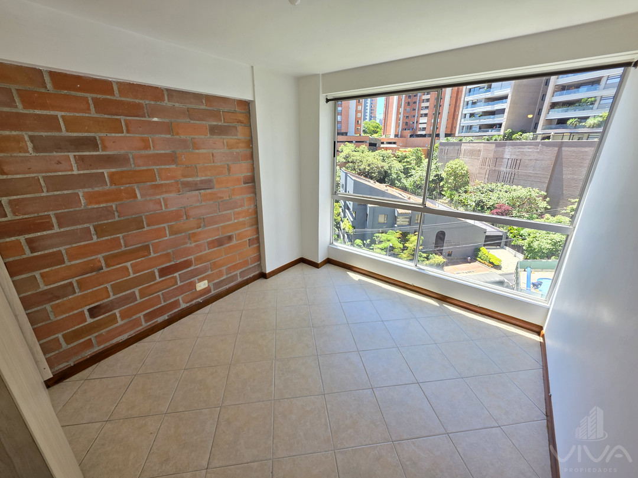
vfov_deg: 89.9
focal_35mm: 13
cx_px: 319
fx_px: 240
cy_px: 239
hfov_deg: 106.2
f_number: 1.9
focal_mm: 2.2
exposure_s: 1/120
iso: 32
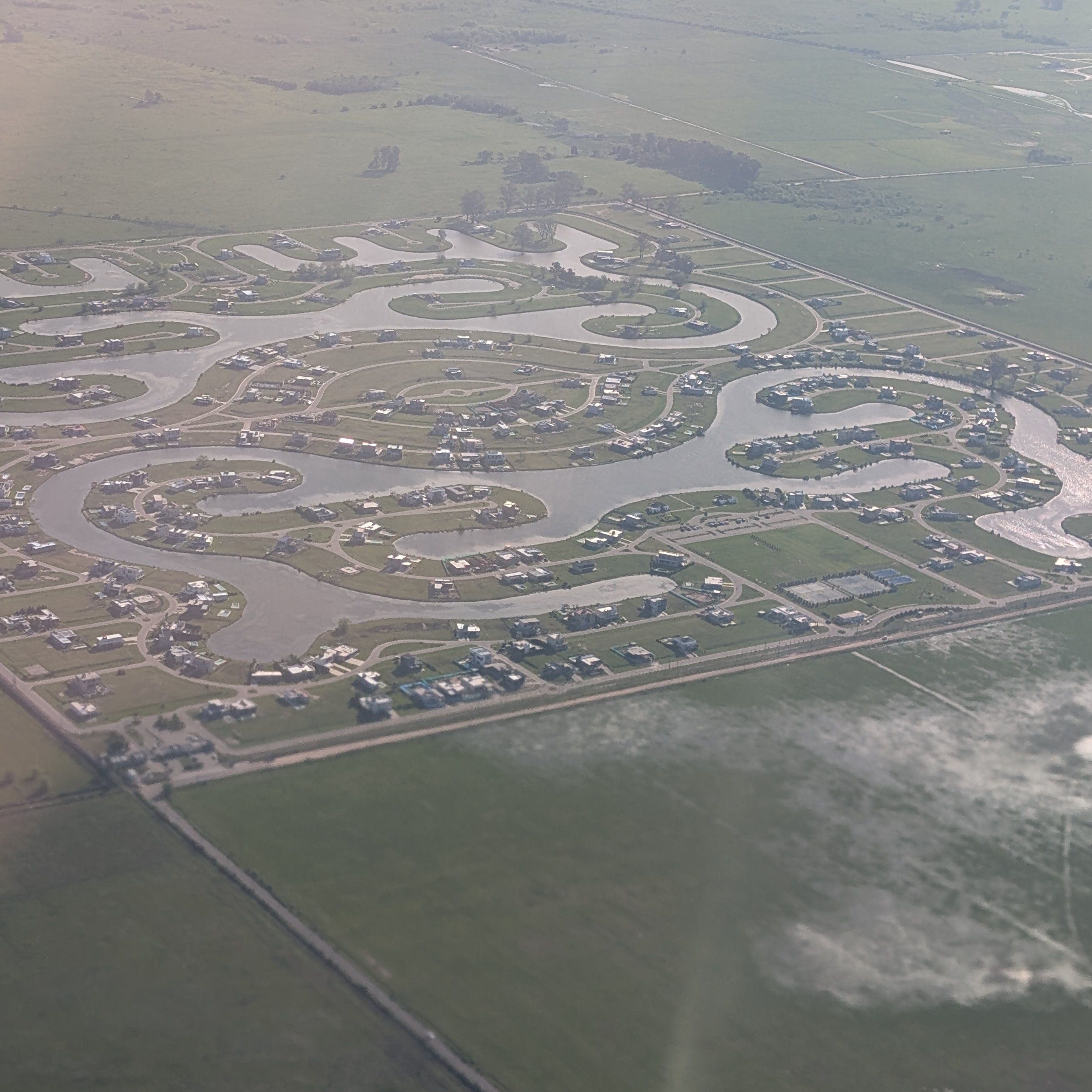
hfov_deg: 26.1
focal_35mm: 66
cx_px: 521
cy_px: 316
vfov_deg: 25.9
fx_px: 2356
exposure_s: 1/900
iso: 21
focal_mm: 6.9
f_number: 1.68
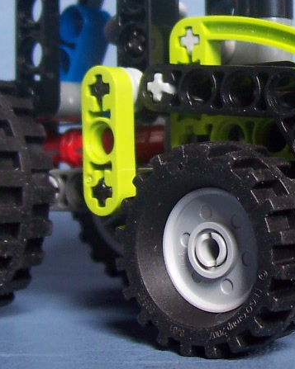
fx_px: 1060
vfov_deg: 19.7
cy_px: 120
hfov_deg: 15.5
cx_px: 297
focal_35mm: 97
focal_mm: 5.6
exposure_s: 1/30
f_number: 2.8
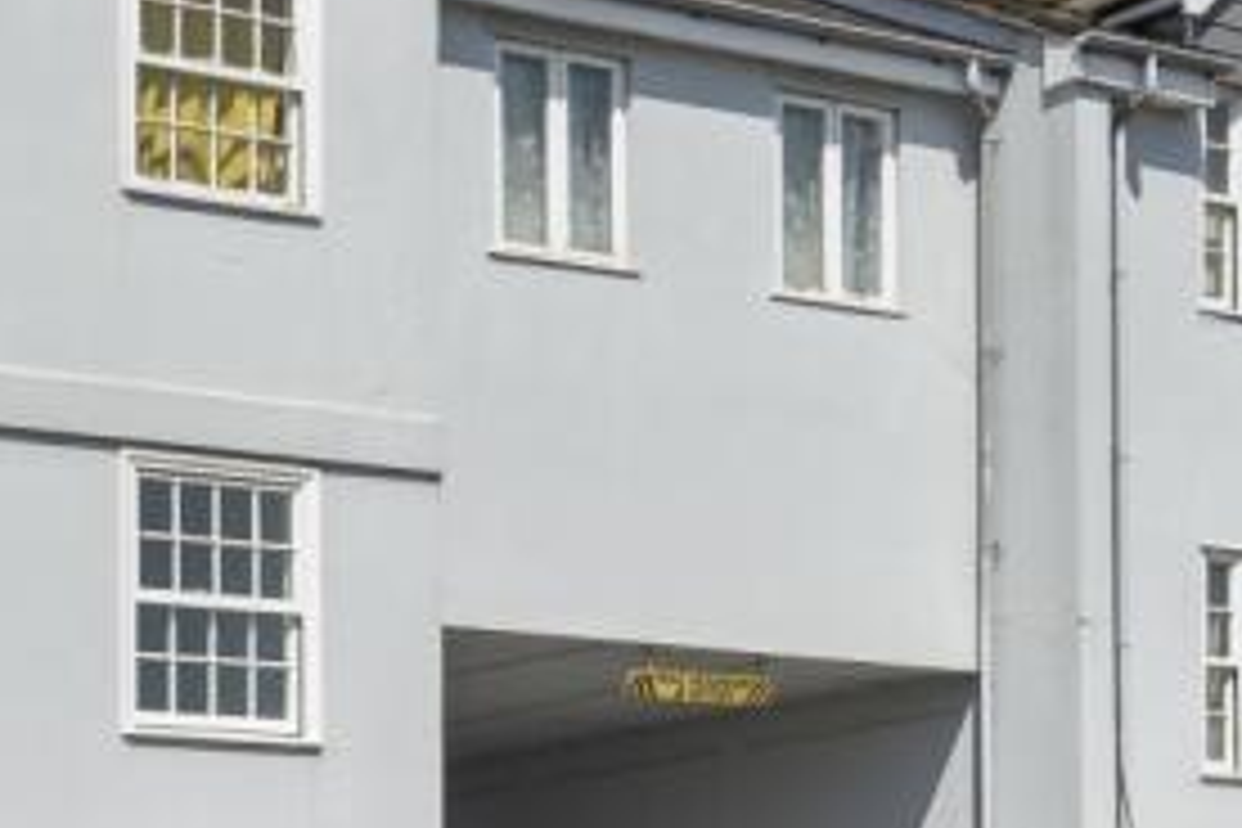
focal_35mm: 104
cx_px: 351
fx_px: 3588
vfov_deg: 13.2
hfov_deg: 19.5
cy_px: 529
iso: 320
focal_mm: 28
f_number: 8
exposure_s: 1/250
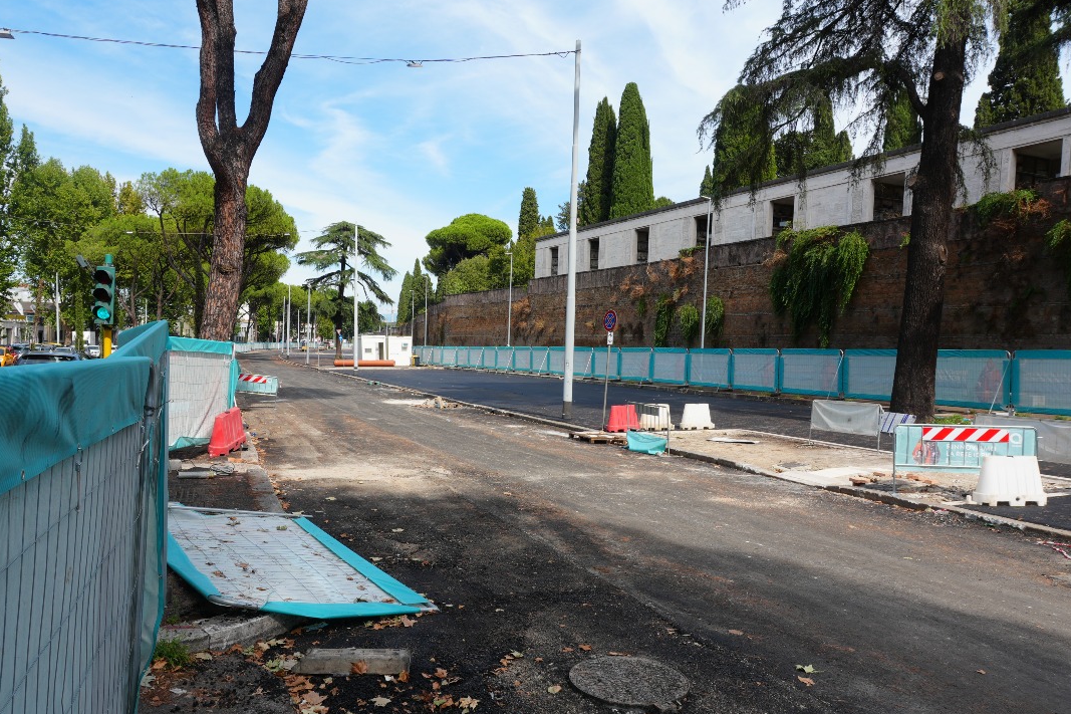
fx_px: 803
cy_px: 387
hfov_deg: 67.3
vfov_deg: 47.9
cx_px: 487
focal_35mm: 27
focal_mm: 16
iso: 100
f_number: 9
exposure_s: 1/125
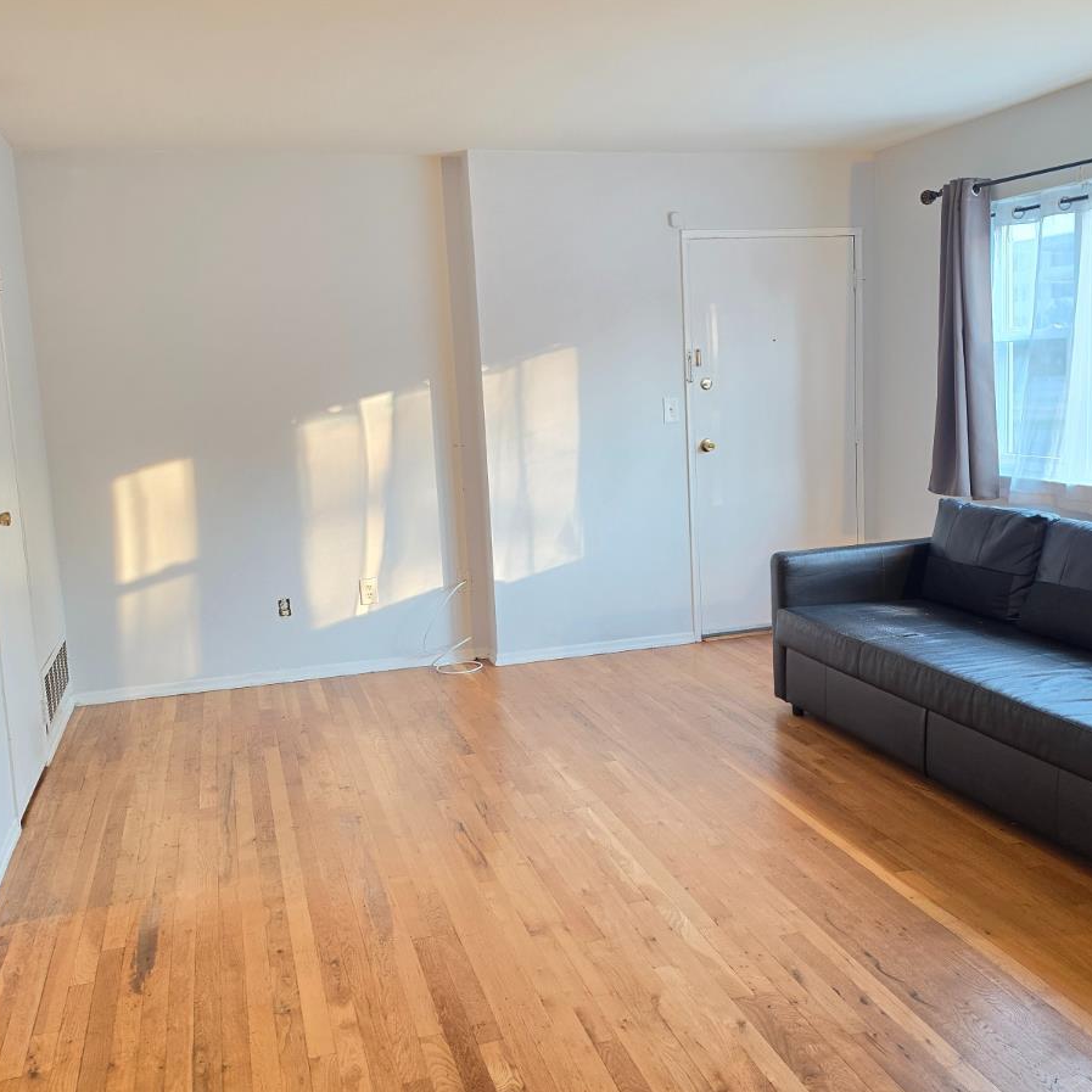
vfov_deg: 48.4
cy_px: 540
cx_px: 649
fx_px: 1213
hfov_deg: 48.2
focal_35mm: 34
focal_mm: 6.5
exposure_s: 1/120
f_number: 1.4
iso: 160
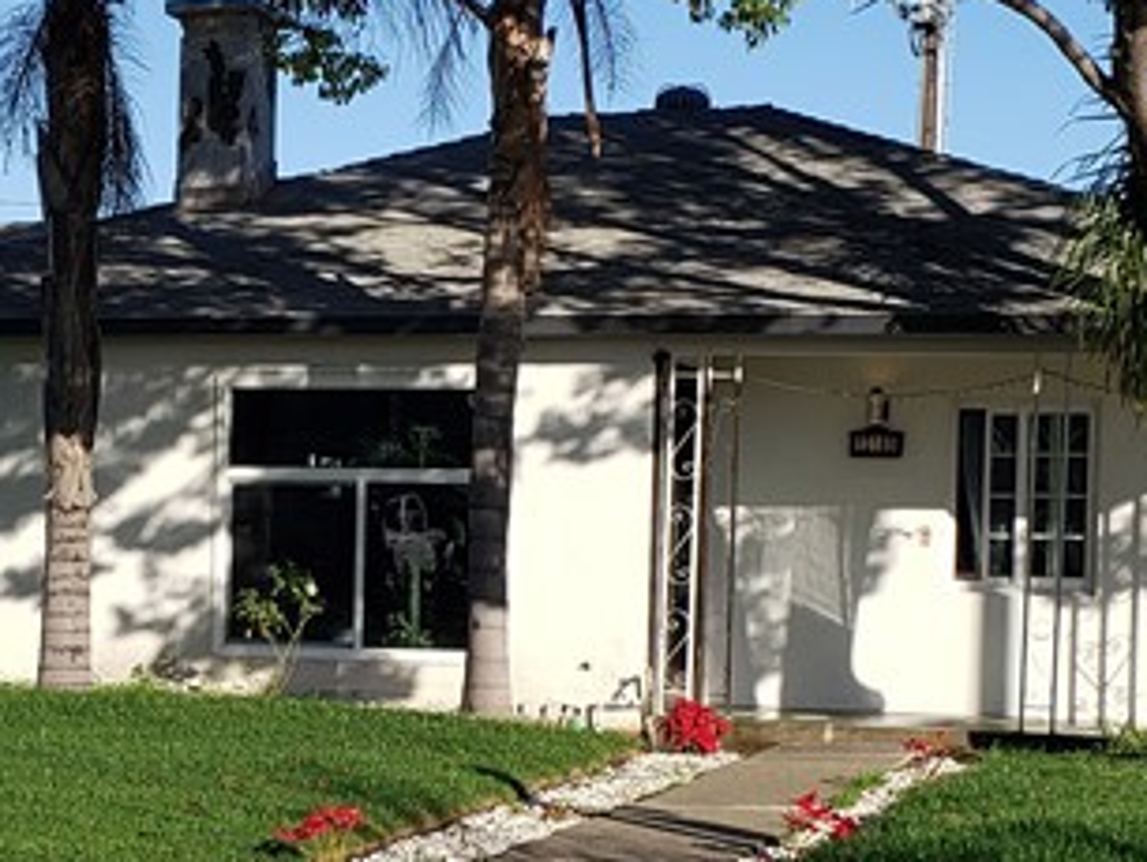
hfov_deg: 22.3
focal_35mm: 87
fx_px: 2885
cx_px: 270
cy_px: 577
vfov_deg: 17.0
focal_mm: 4.3
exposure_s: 1/1399
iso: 50
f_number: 2.4
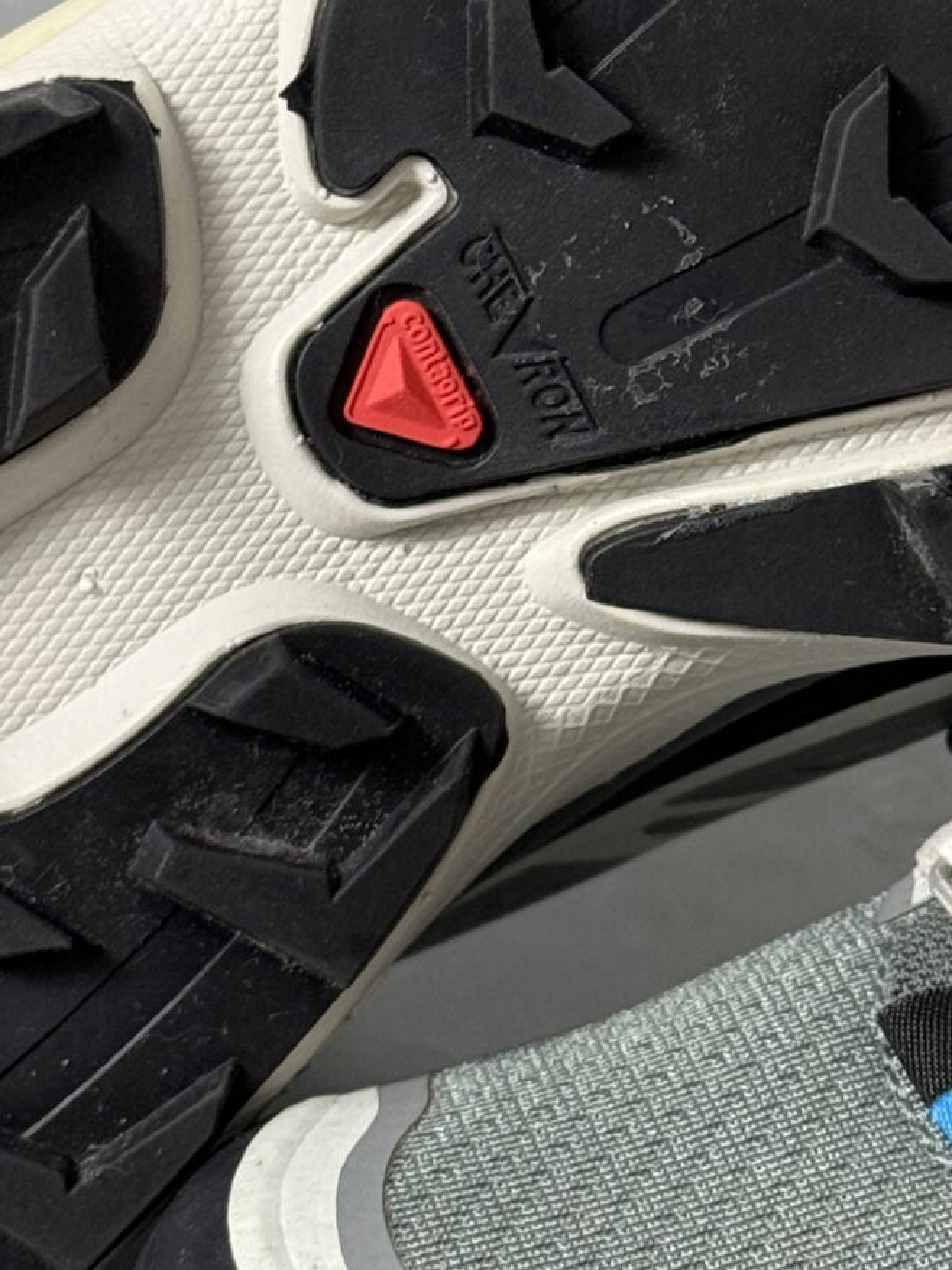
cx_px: 683
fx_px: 5136
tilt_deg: -27.3
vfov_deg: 14.0
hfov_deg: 10.6
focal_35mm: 140
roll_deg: -3.2
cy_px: 269
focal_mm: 6.76
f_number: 1.78
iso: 125
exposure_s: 1/60
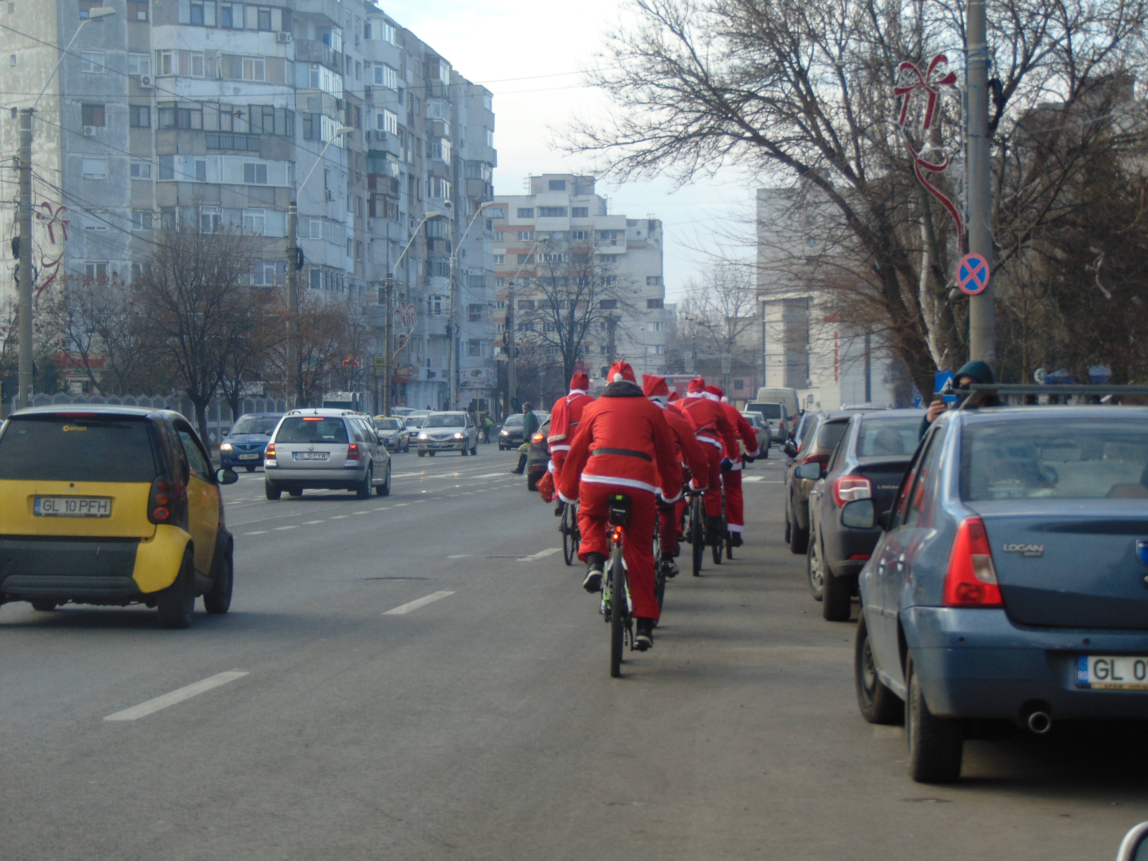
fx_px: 3582
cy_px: 430
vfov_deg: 13.7
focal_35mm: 108
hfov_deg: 18.2
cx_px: 574
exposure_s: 1/250
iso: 80
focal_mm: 19.4
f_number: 3.9
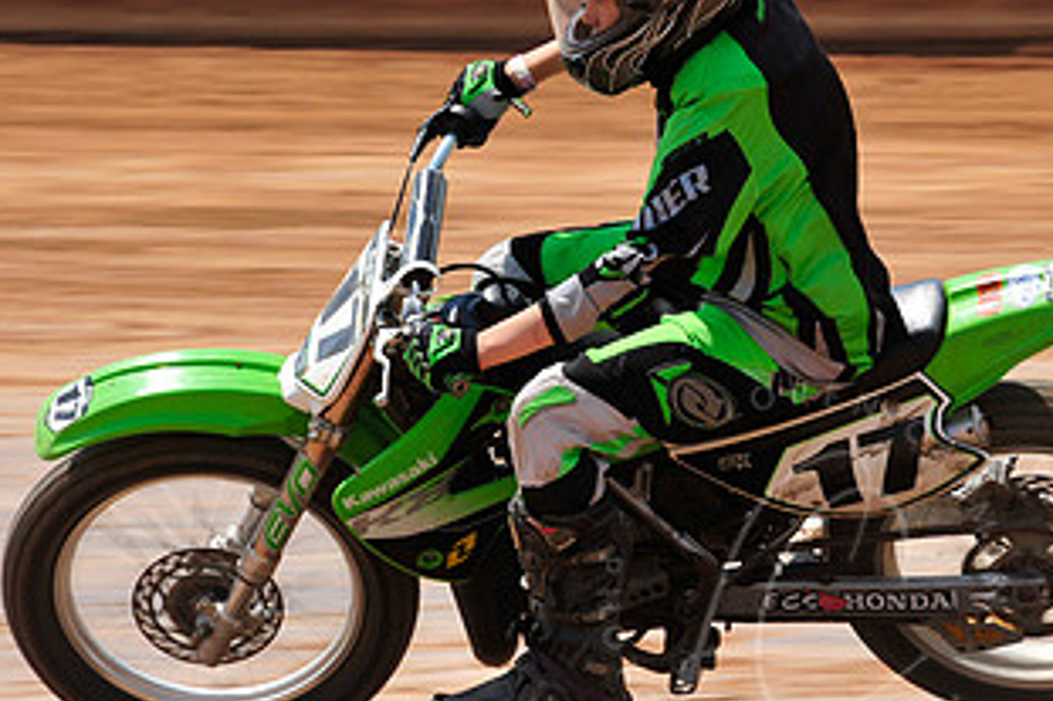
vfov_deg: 3.7
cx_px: 799
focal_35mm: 373
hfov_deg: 5.5
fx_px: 10904
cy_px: 274
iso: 200
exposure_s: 1/400
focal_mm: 200
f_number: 10
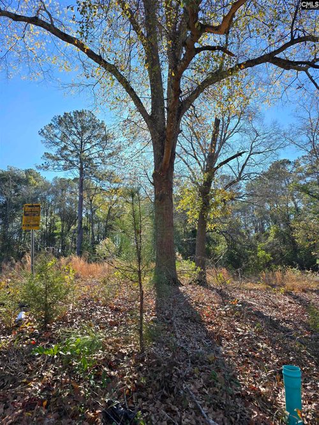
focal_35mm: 23
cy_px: 212
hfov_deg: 58.9
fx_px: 283
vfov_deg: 73.9
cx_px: 160
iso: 12
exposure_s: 1/365
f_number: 1.7
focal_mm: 6.3
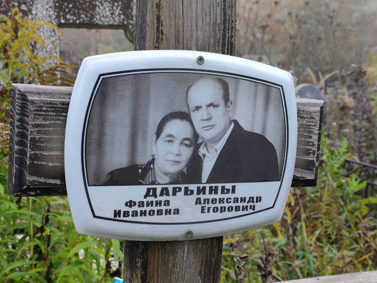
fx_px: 272
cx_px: 188
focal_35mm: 25
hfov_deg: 69.4
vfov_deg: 54.9
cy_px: 142
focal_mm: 4.7
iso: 59
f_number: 1.79
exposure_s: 1/100
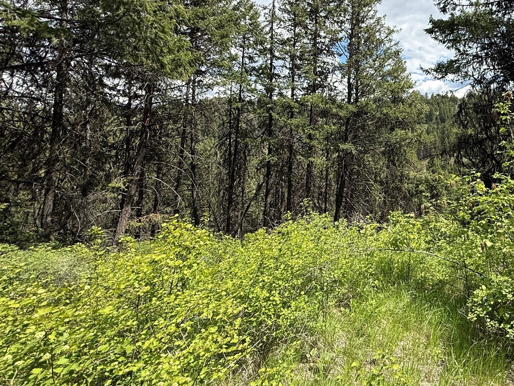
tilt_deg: +2.5
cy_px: 142
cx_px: 376
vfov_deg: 60.2
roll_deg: -1.5
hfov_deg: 71.9
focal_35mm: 22
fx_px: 327
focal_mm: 2.22
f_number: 2.2
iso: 64
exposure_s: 1/1399
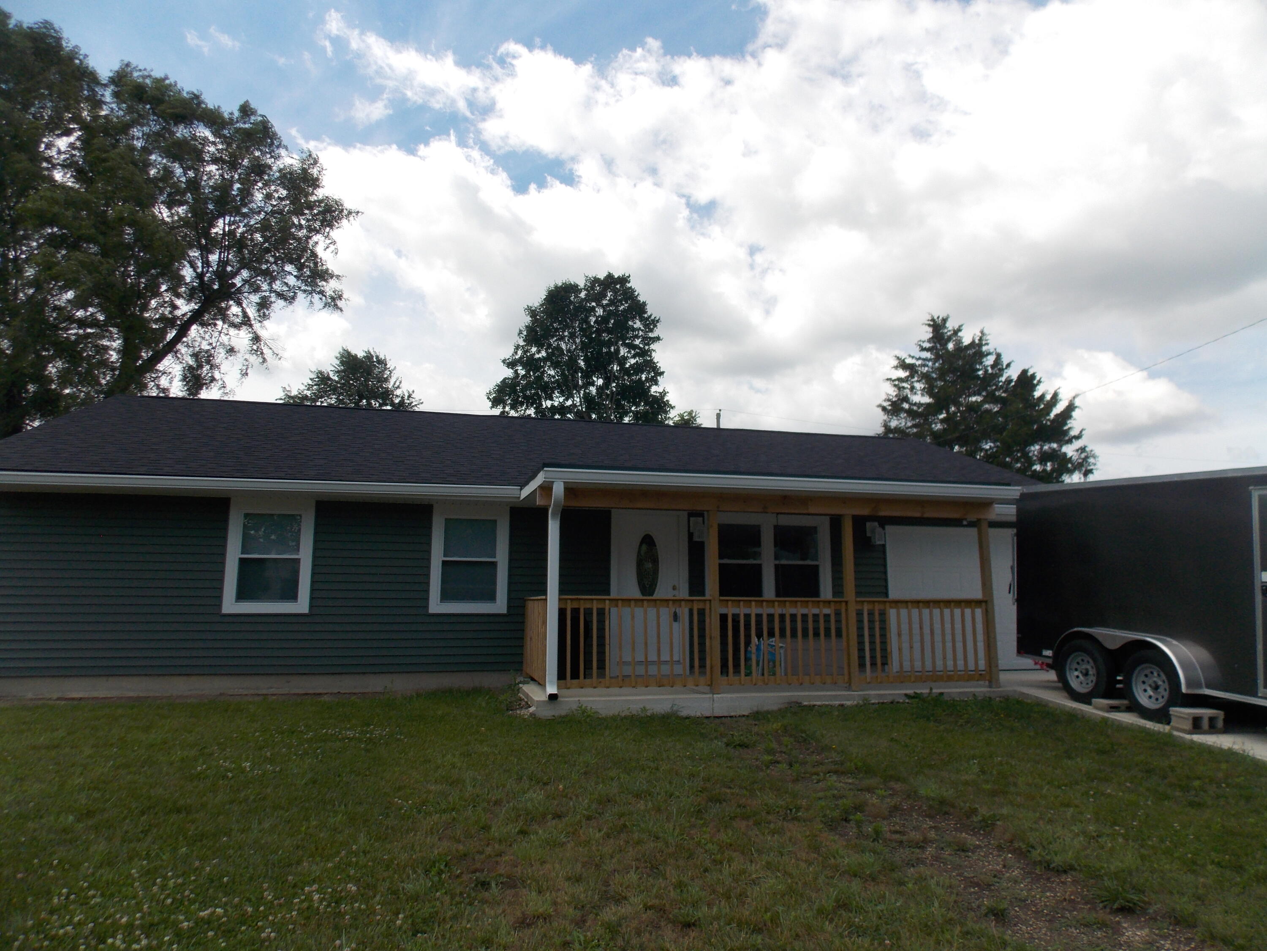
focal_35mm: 23
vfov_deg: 58.9
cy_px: 476
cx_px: 634
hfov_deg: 73.9
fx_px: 842
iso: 80
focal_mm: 4
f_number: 3.1
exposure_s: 1/1000
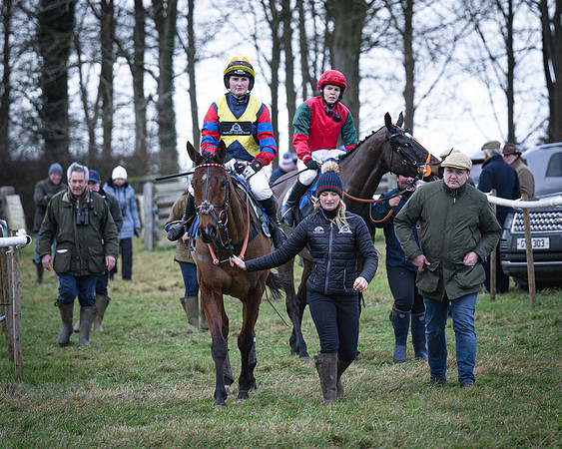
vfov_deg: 6.2
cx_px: 331
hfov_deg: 7.8
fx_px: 4121
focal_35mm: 248
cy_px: 211
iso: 800
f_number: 2.8
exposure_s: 1/2000
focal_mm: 115
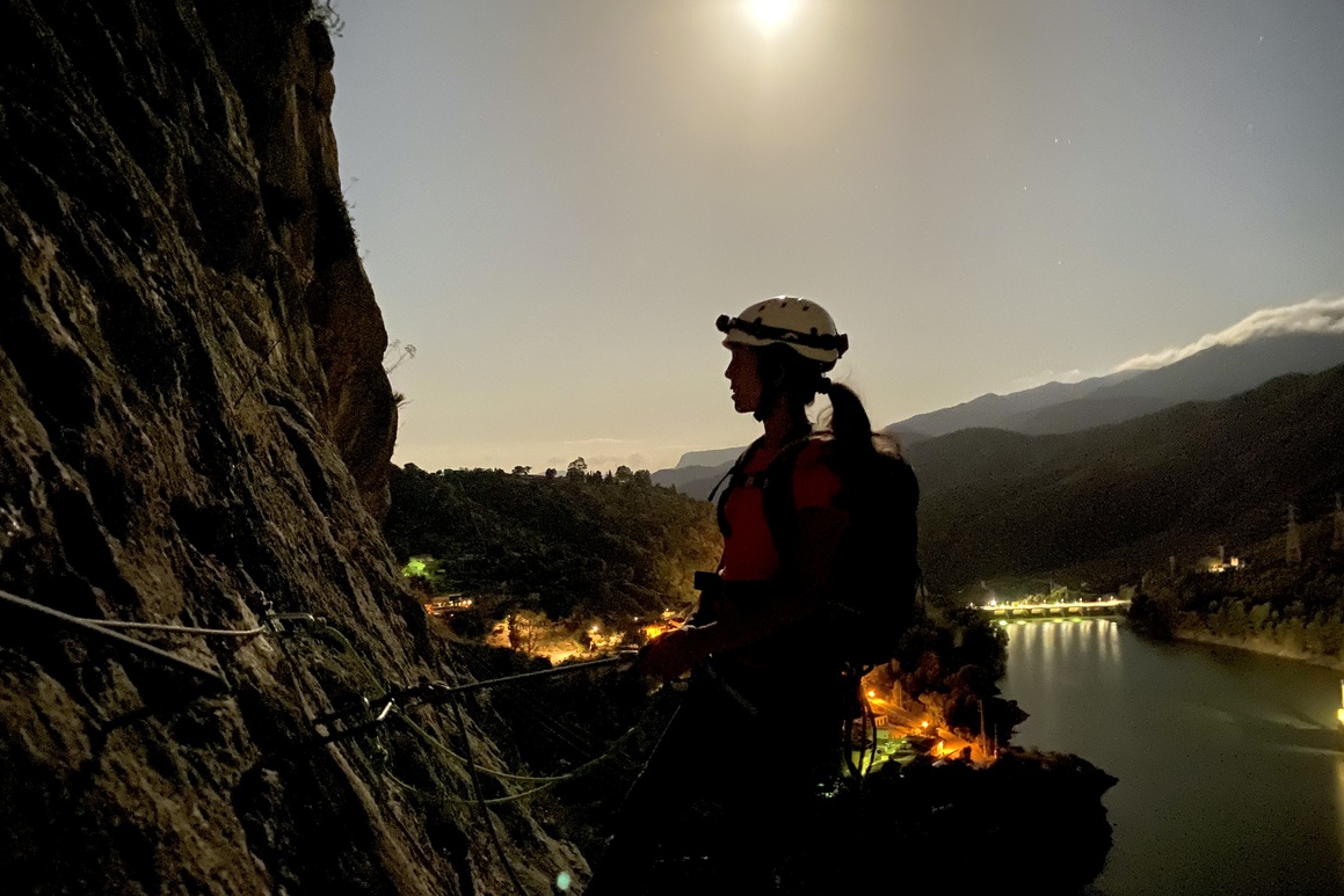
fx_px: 1045
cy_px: 444
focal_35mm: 28
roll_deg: +2.2
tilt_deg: +1.0
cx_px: 661
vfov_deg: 46.4
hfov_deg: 65.5
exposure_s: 1/2
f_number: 1.8
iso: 2000
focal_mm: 4.25
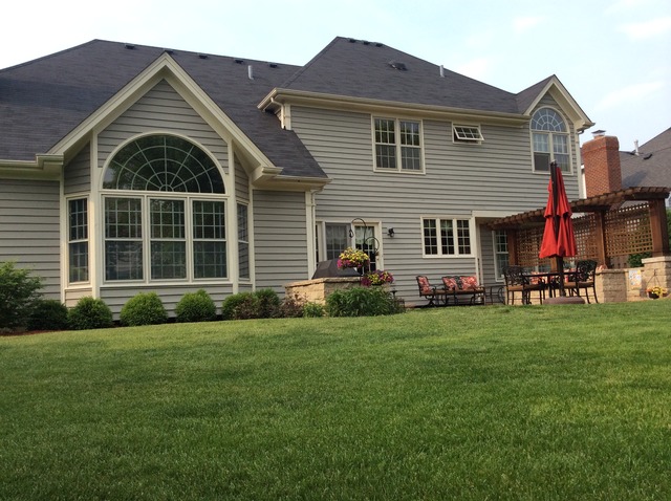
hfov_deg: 55.4
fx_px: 639
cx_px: 336
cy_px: 250
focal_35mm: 33
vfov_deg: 42.8
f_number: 2.4
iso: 32
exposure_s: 1/566
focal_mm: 3.3
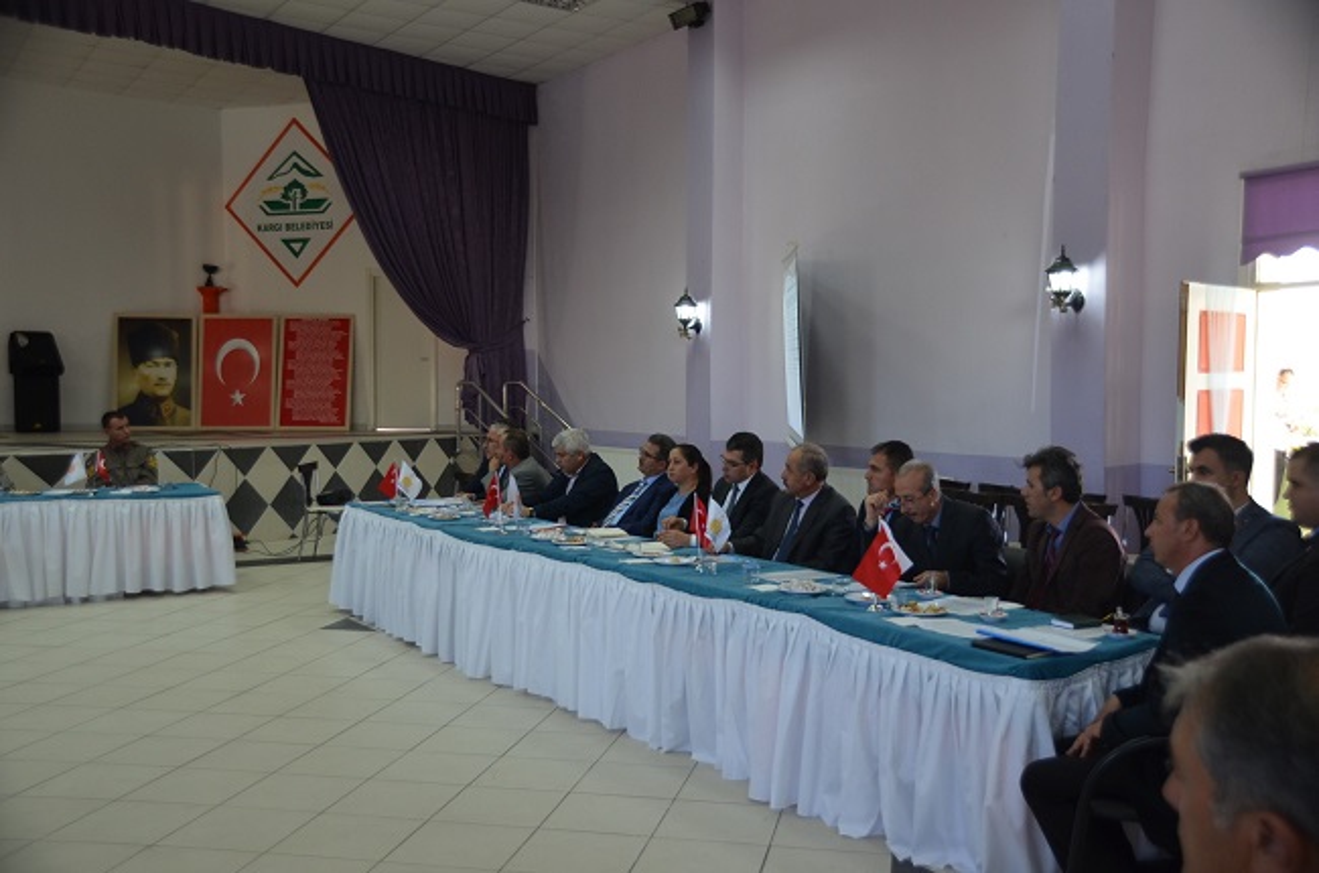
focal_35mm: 33
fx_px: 1206
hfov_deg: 57.3
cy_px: 436
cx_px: 660
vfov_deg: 39.8
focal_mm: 22
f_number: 4
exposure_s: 1/60
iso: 500
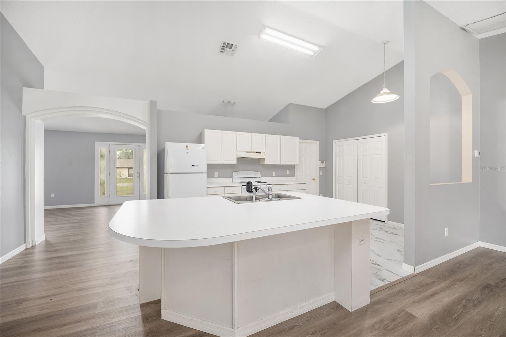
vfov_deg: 81.2
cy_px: 168
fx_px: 197
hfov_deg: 104.3
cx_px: 253
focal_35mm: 14
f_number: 7.1
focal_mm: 14
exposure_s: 1/3
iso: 250
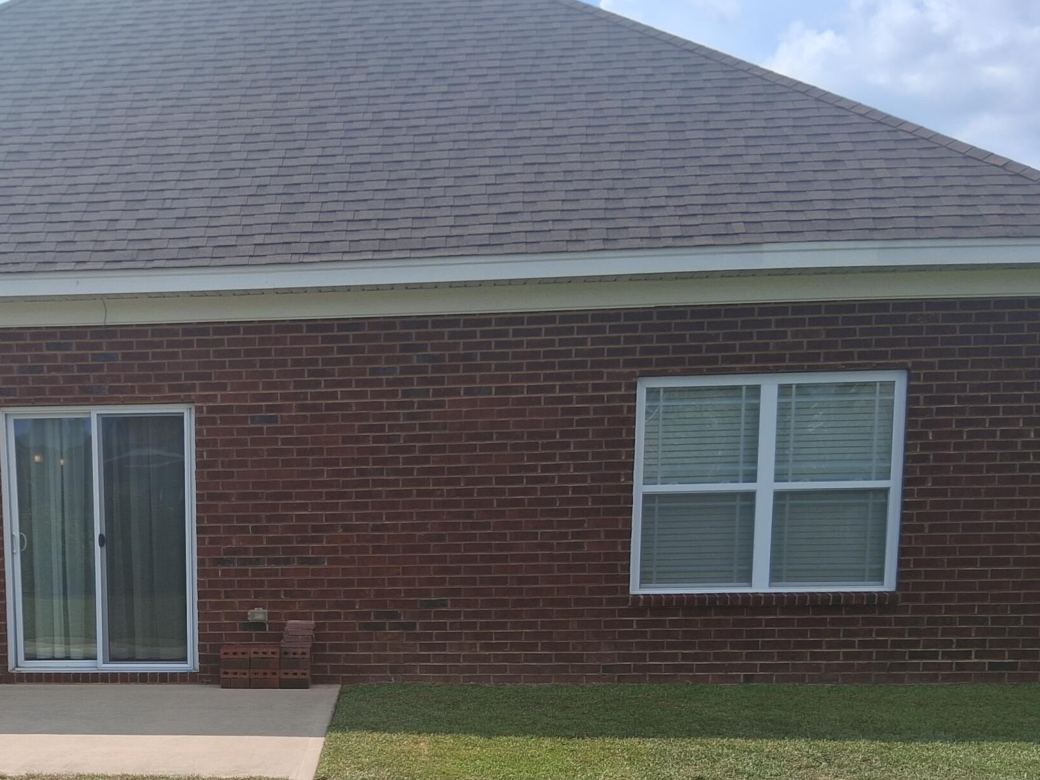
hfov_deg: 38.3
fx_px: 1442
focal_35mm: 48
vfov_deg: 29.0
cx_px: 221
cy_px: 708
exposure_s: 1/860
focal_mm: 3.98
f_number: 1.8
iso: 25
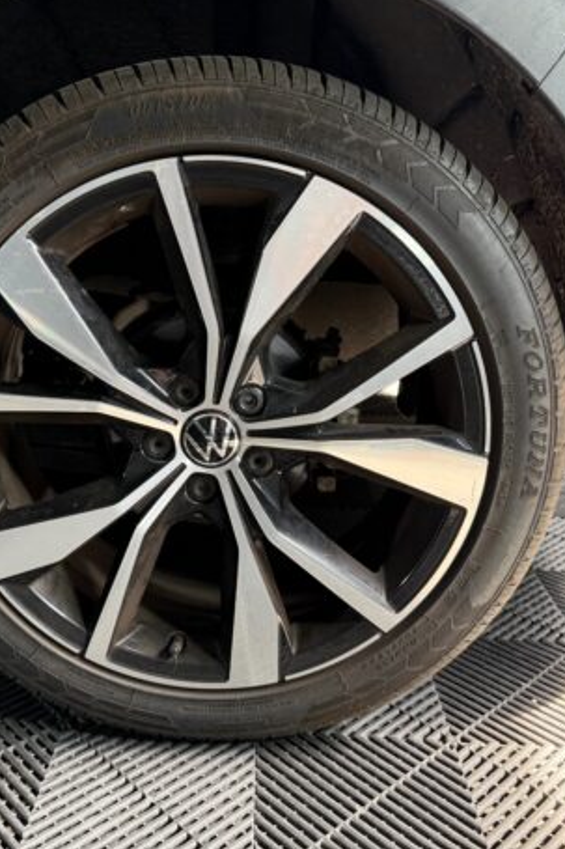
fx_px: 801
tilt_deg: -17.8
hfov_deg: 38.6
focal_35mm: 34
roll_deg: -0.7
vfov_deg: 55.8
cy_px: 423
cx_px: 214
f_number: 1.78
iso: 320
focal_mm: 6.76
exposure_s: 1/60
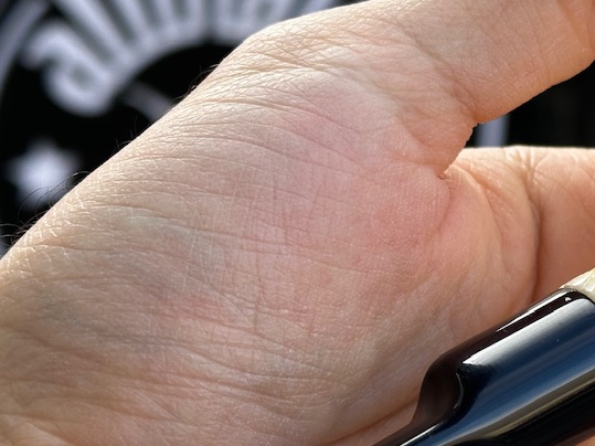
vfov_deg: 13.0
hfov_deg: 16.9
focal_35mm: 114
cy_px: 217
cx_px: 609
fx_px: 1959
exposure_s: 1/452
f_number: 1.78
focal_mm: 6.86
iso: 64
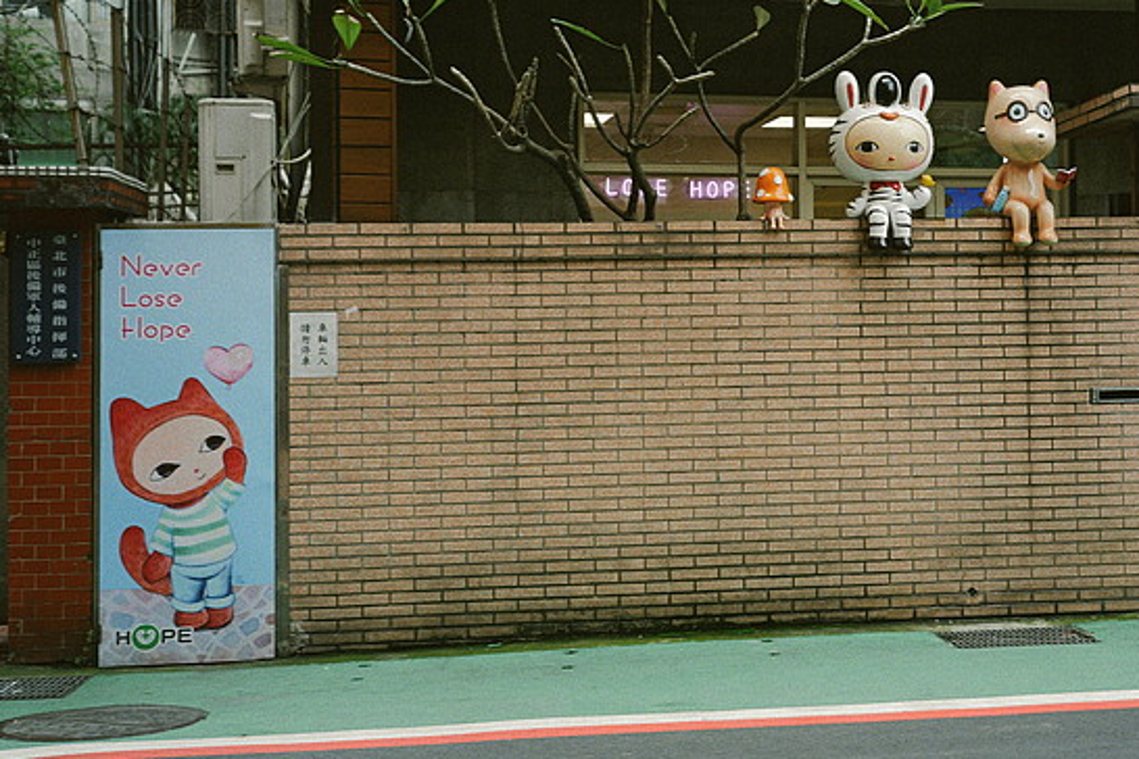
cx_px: 757
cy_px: 290
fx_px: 1582
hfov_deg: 39.1
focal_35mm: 50
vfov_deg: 26.9
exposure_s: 1/125
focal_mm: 35
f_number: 2.8
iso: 50
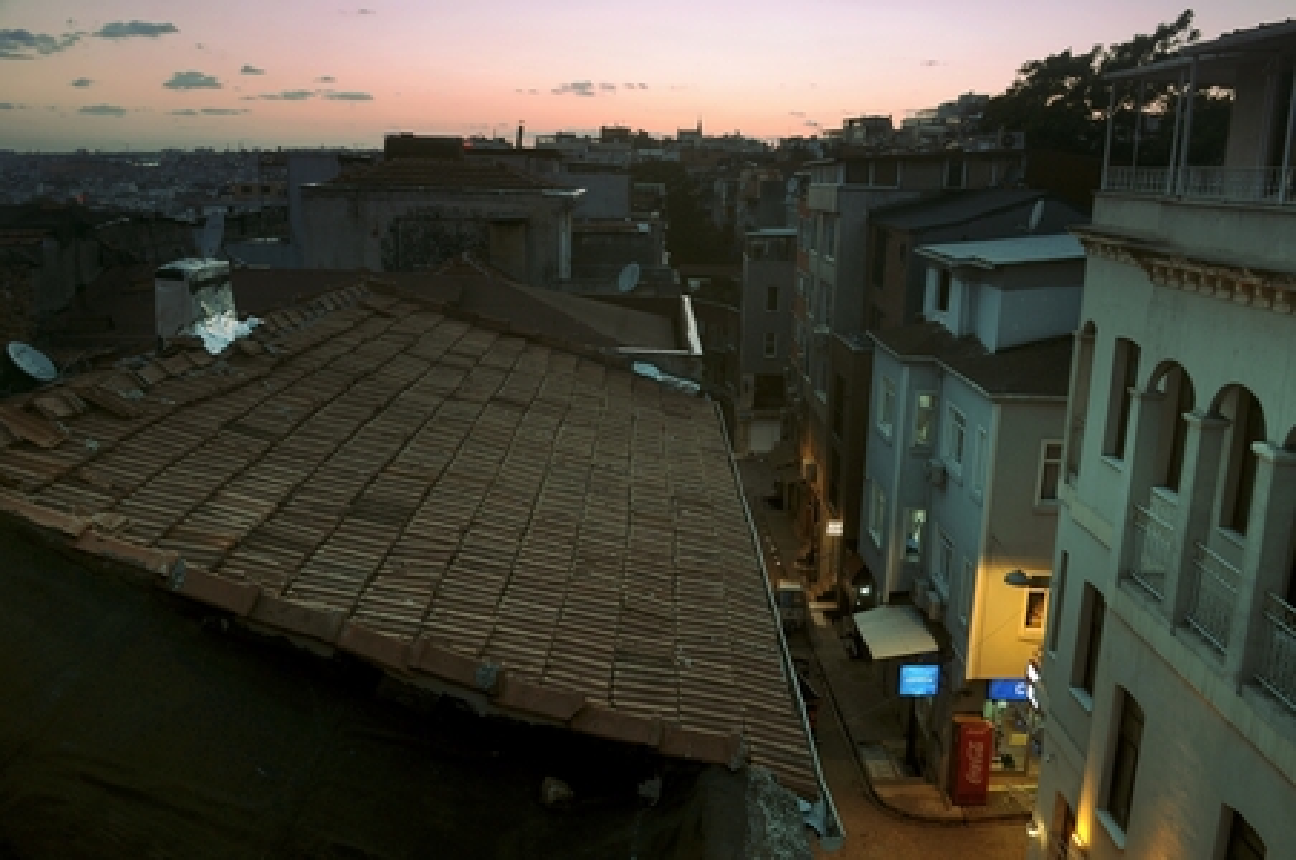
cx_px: 648
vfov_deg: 43.5
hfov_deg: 62.0
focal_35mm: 30
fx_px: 1078
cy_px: 430
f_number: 8
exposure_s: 1/3
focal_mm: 20
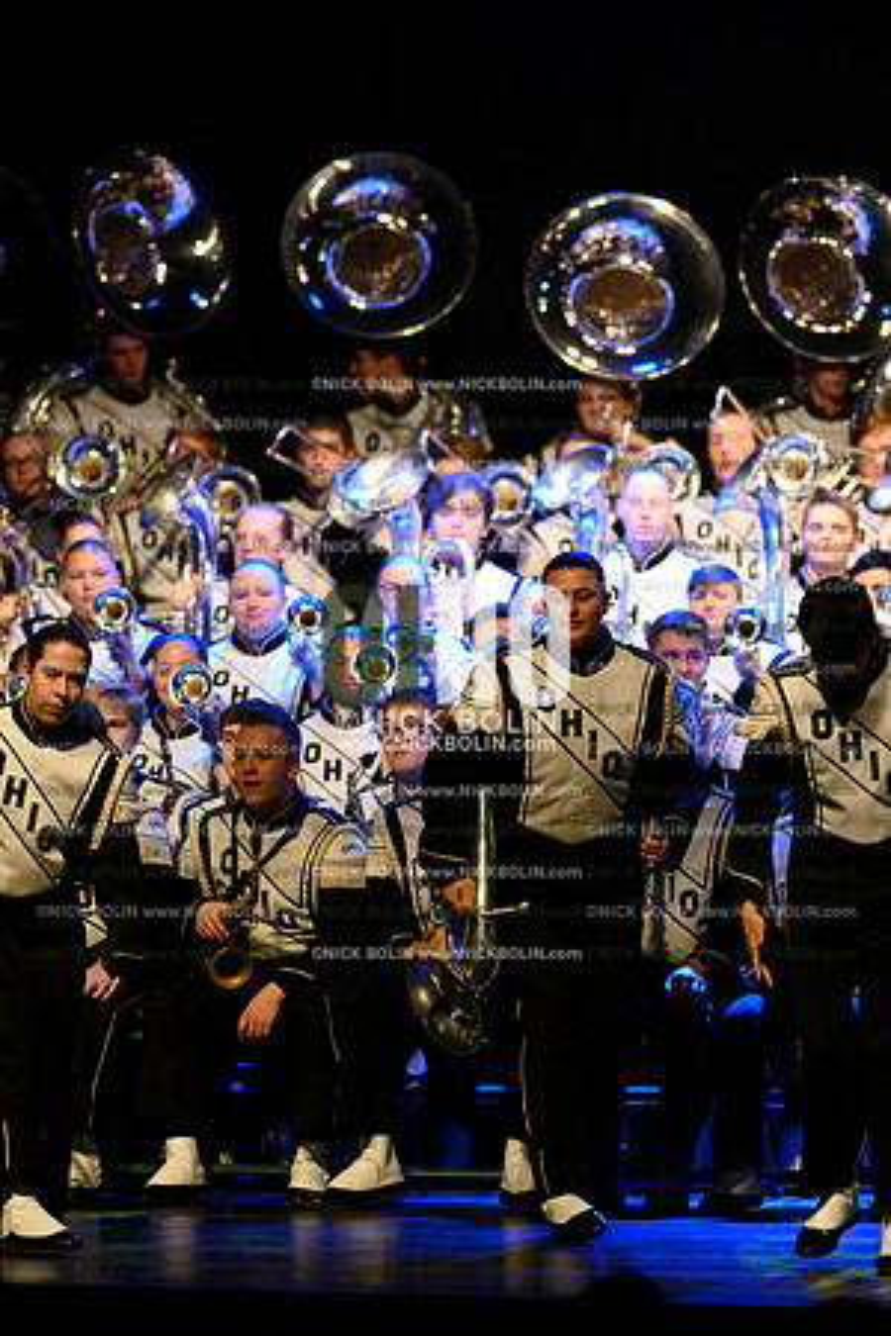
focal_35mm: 300
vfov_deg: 6.9
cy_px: 668
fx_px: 11137
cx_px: 446
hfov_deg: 4.6
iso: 6400
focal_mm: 300
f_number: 4
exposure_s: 1/500
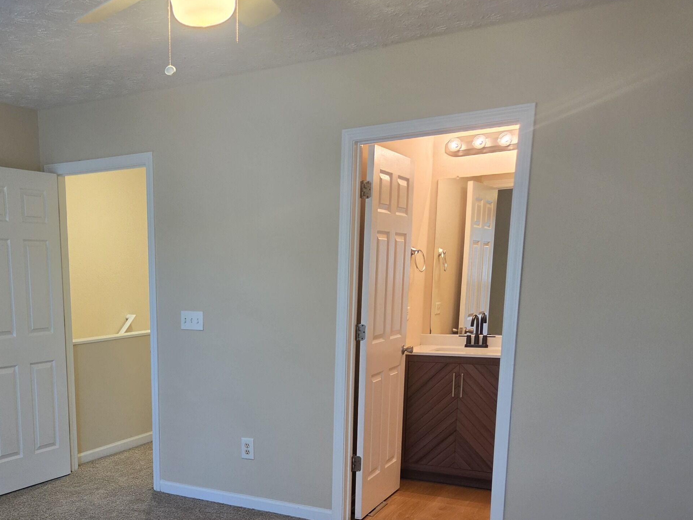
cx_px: 167
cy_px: 414
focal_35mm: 37
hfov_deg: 48.1
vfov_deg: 37.3
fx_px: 741
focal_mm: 5.4
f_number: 1.8
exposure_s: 1/120
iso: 400
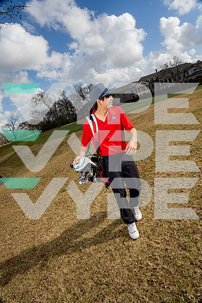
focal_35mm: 20
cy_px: 152
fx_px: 168
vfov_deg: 84.0
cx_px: 101
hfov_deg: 61.9
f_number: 8
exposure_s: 1/250
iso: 100
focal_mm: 20
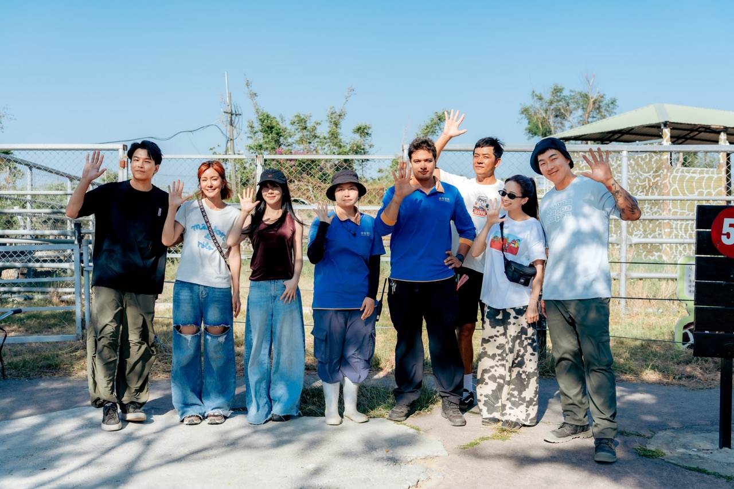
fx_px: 775
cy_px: 244
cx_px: 367
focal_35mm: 38
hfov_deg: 50.7
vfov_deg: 35.0
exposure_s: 1/500
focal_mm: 38
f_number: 4
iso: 100
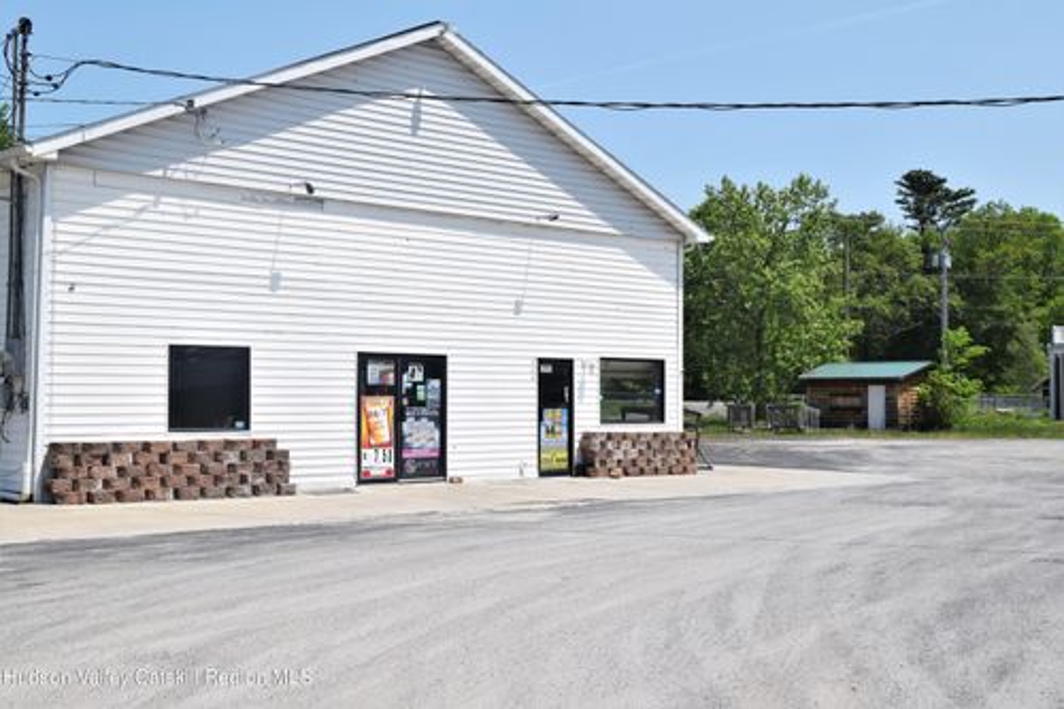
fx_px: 1374
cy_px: 354
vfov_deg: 28.9
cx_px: 532
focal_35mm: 46
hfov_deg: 42.3
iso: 200
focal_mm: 31
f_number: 11
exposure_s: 1/500
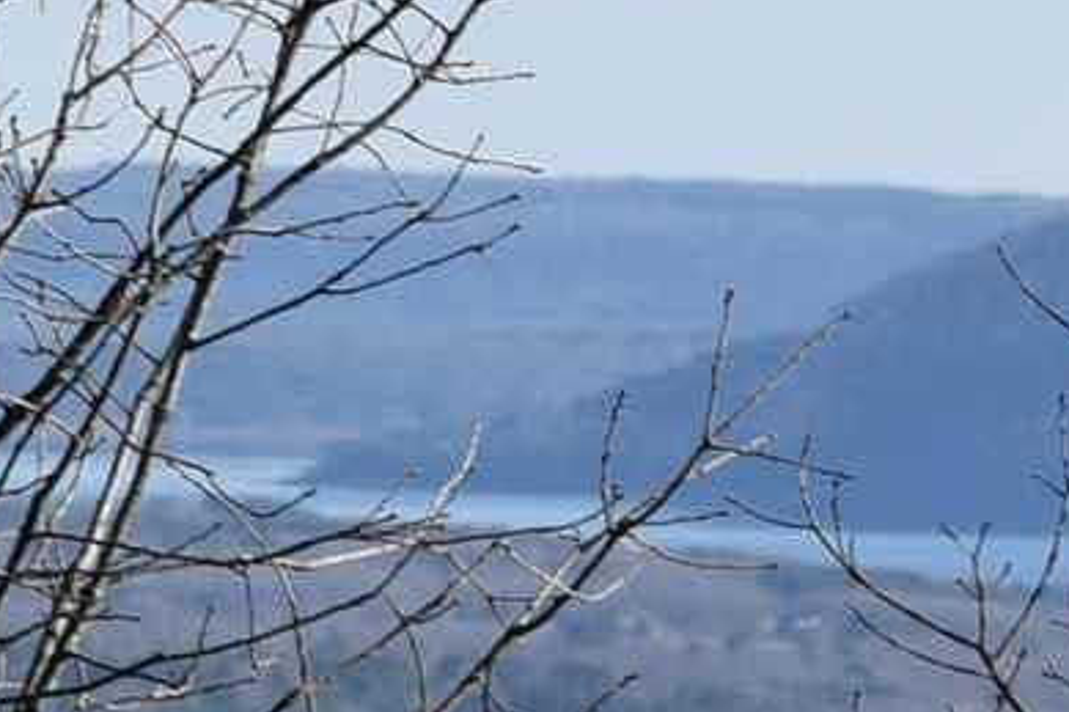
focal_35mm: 885
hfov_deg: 2.3
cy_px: 723
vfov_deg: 1.6
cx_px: 1943
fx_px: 26267
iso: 100
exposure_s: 1/200
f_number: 9
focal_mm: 112
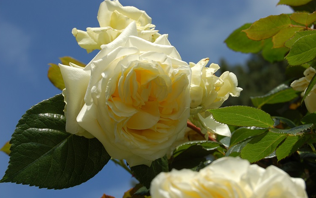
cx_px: 158
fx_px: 728
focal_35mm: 85
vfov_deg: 15.5
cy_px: 93
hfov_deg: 24.5
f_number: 11
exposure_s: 1/500
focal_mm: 55
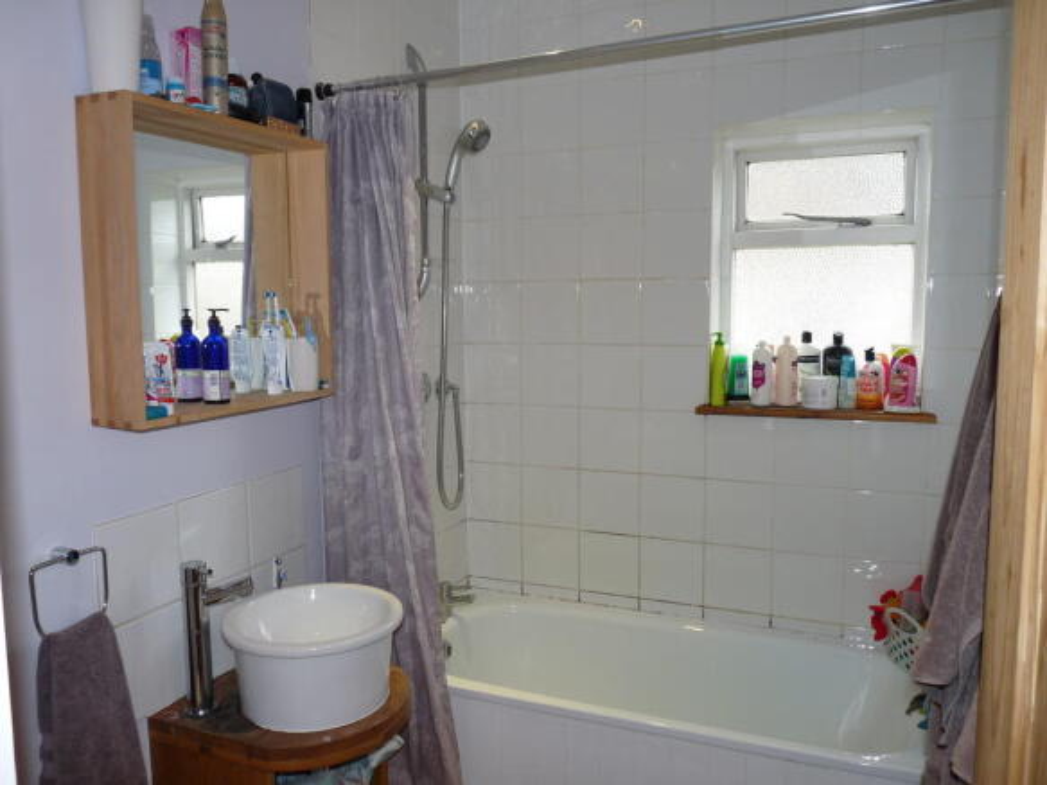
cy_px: 392
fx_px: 816
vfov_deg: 51.3
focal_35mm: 27
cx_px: 524
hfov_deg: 65.3
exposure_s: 1/30
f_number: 2.8
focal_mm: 4.8
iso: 100
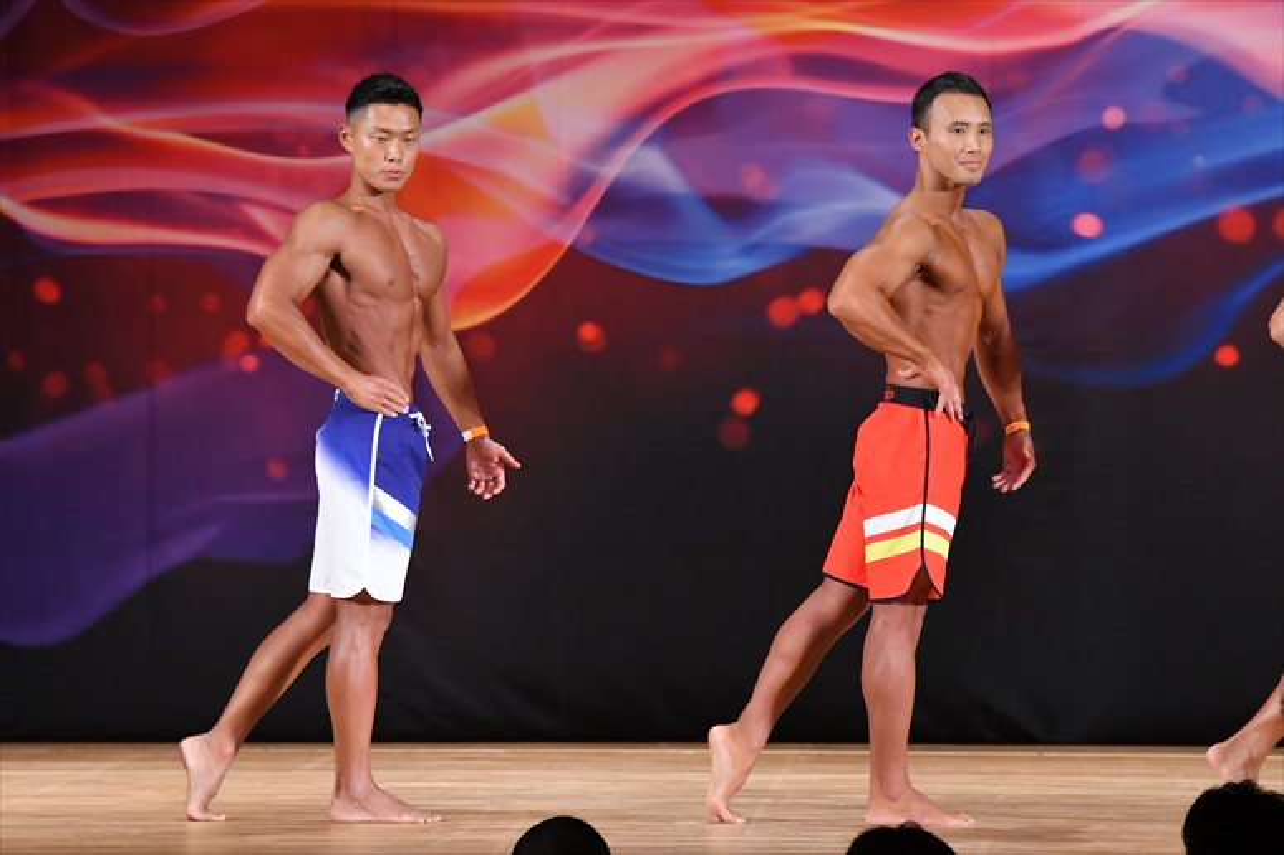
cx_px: 642
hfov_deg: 8.6
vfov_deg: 5.7
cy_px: 428
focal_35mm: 240
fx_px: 8556
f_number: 5.6
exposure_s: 1/400
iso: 4500
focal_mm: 160
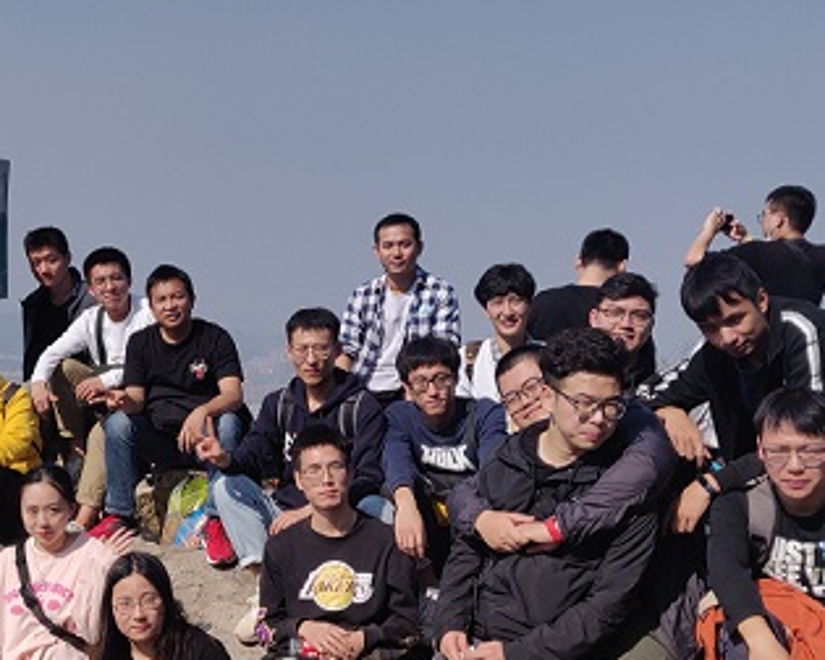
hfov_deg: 36.7
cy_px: 355
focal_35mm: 50
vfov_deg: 30.2
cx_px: 236
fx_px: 1221
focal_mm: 4.25
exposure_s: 1/3187
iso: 100
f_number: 1.7
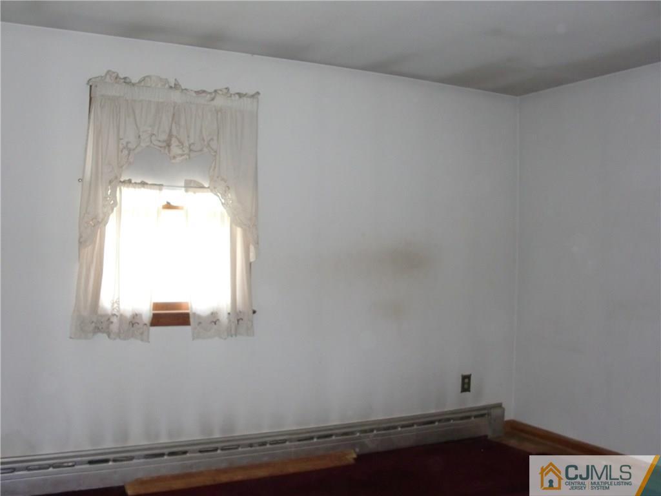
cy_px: 248
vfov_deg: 39.7
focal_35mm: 36
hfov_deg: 51.4
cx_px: 330
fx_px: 687
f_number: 2.8
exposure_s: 1/60
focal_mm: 6.3
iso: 400
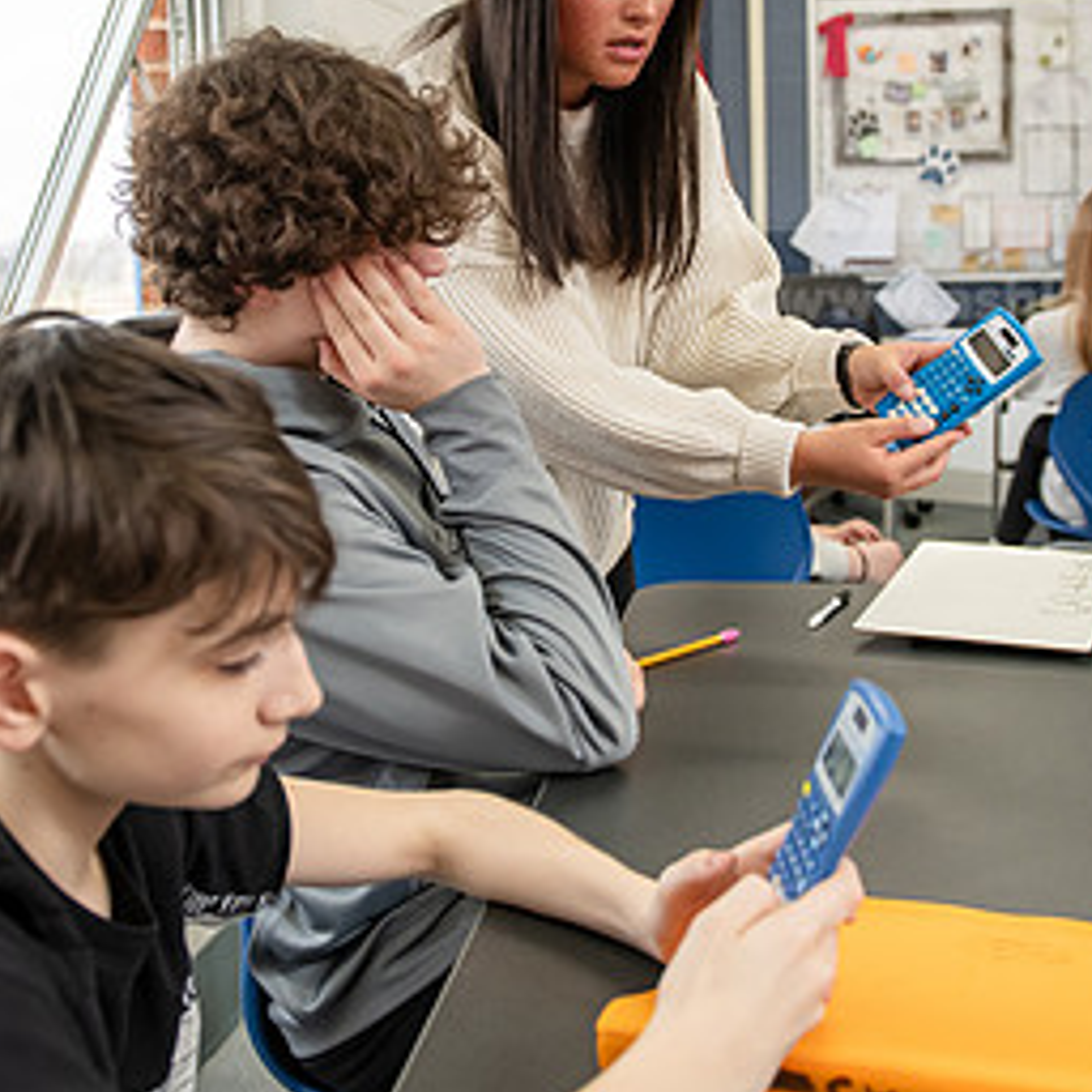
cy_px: 390
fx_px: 1785
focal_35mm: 50
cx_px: 584
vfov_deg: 33.8
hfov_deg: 34.0
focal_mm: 26
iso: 1000
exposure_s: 1/160
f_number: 3.2
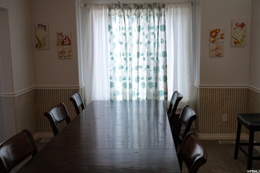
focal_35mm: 40
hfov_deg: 48.4
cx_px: 130
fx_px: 289
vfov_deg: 33.4
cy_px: 86
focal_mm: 14.65
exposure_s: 1/40
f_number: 3.2
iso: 200
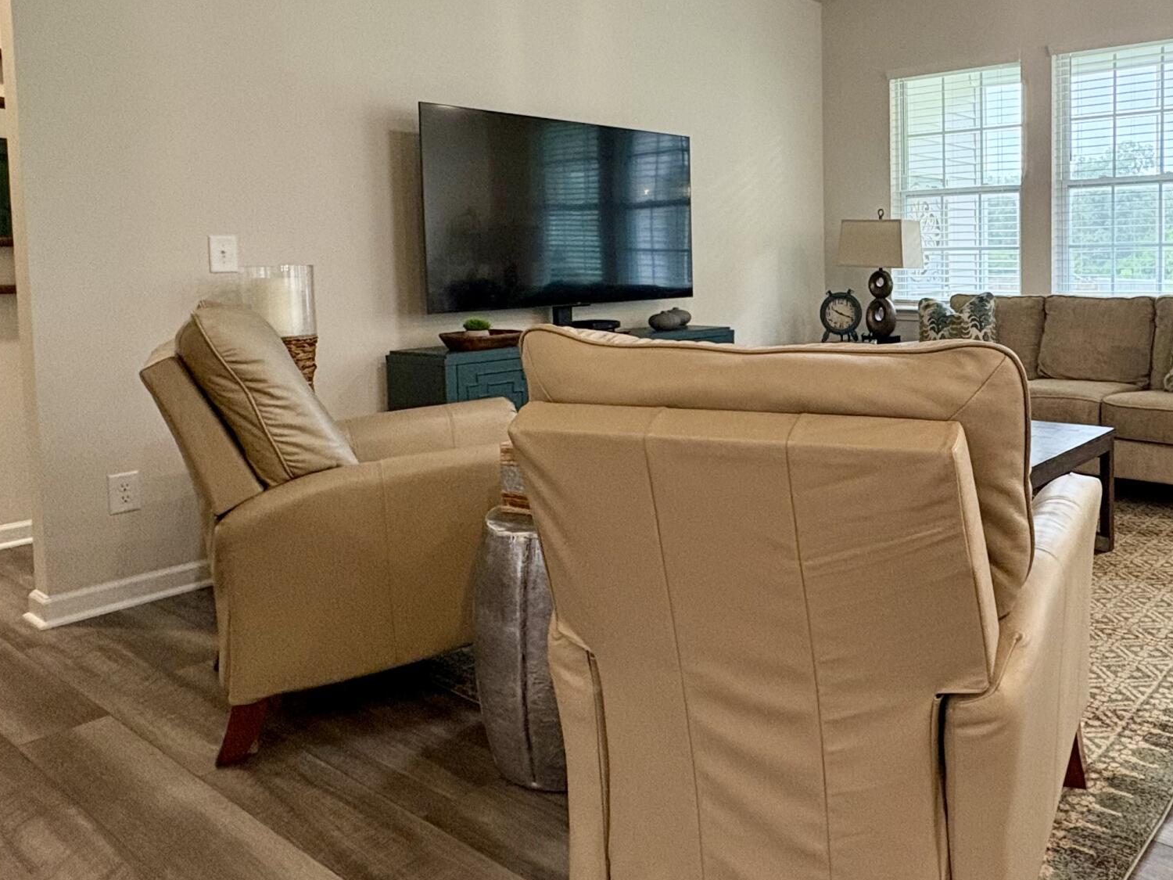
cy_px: 314
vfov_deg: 49.1
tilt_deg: -2.7
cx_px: 879
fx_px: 949
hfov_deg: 60.0
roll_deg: +1.1
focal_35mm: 28
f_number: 2.2
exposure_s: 1/60
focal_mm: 2.22
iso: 250
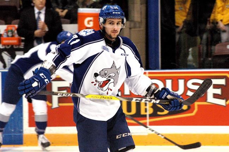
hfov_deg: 6.9
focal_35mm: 300
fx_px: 1906
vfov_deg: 4.6
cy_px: 76
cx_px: 114
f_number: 7.1
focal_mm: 200
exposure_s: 1/200
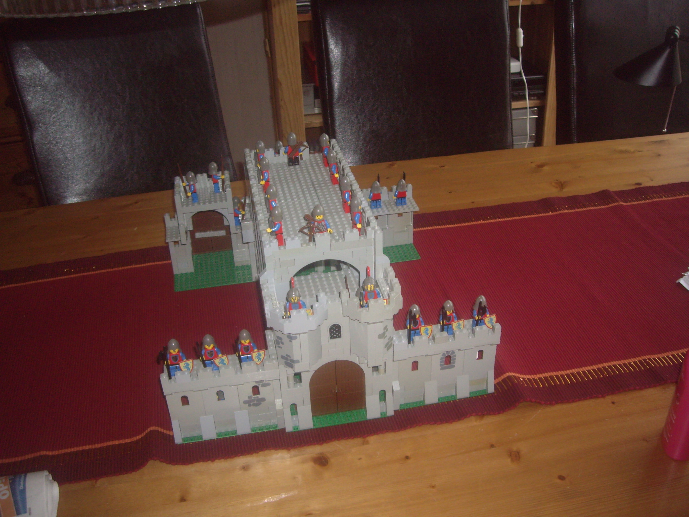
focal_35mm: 38
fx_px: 756
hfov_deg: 49.0
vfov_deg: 37.7
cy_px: 258
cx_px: 344
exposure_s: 1/40
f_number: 2.7
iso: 200
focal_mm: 6.2
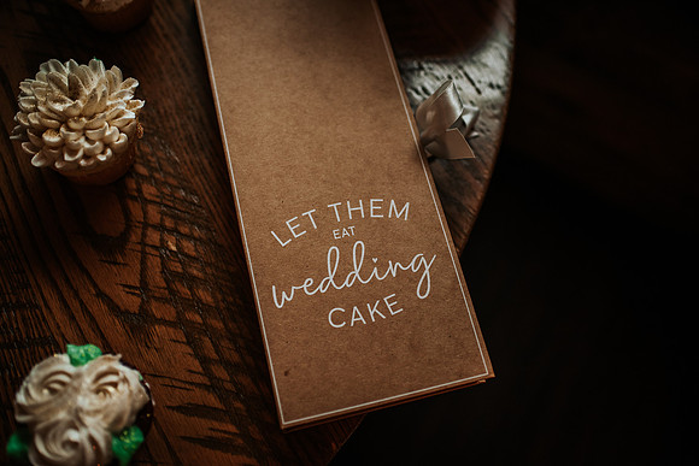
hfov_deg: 54.4
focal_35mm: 35
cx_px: 350
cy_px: 233
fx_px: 680
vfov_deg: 37.9
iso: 1000
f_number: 2.2
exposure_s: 1/200
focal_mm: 35
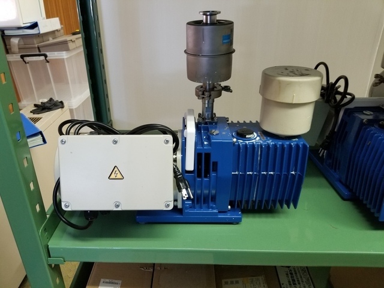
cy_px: 144
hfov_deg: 67.3
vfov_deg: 53.1
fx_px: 288
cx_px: 192
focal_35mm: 26
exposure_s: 1/33
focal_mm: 4.25
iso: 160
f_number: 1.7
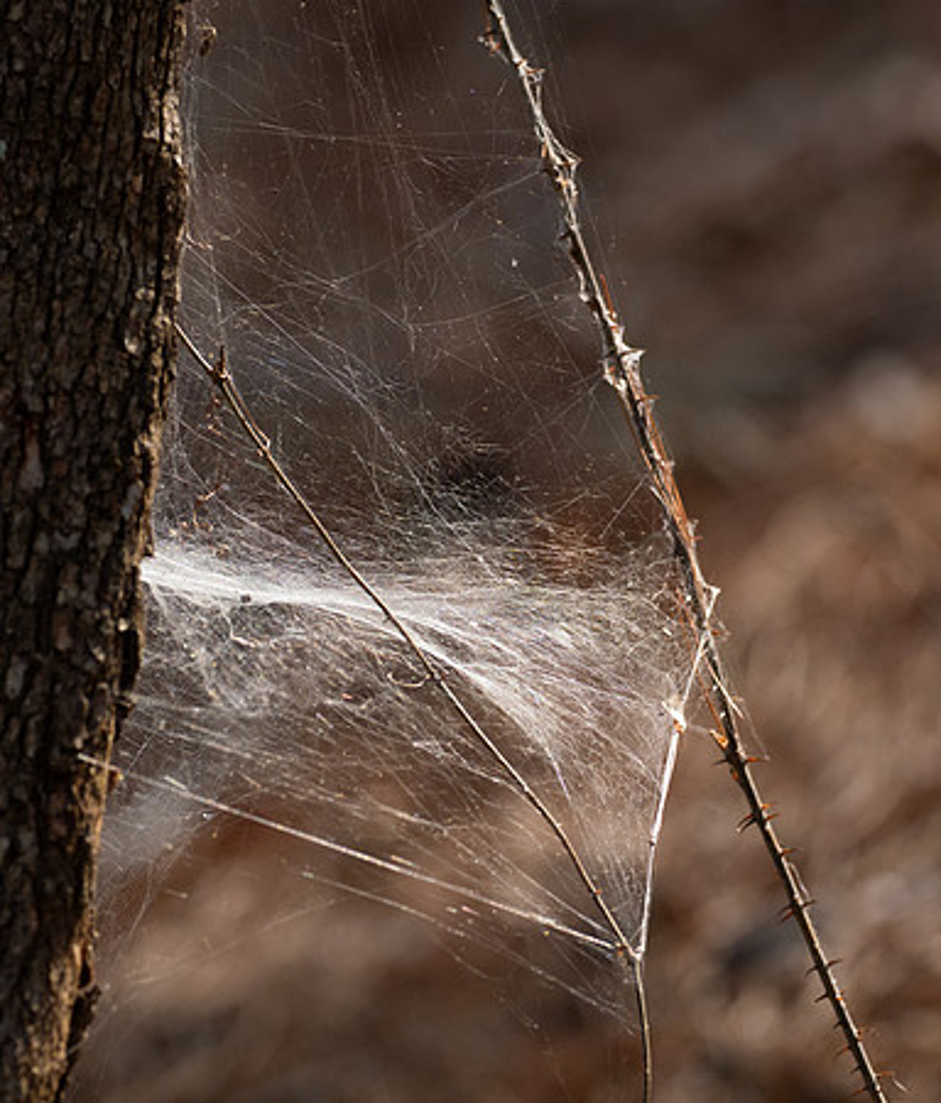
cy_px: 540
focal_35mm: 776
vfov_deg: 2.4
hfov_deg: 2.1
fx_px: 25993
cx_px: 504
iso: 320
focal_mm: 300
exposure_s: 1/1000
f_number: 4
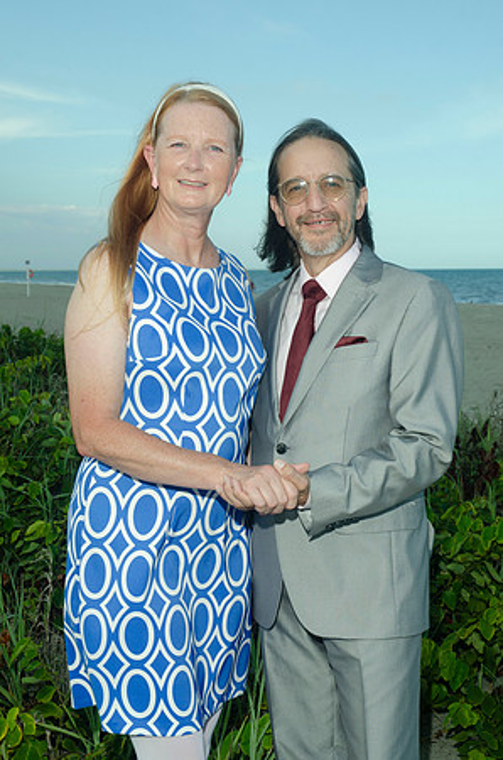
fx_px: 1263
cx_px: 252
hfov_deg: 22.5
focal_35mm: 60
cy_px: 380
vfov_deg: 33.5
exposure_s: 1/250
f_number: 9
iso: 100
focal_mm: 40
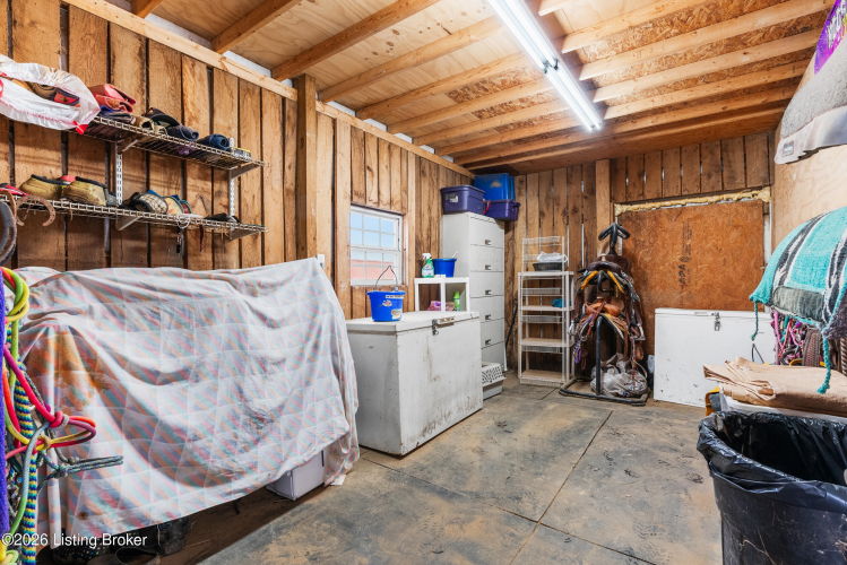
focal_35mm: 16
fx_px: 377
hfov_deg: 96.7
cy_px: 282
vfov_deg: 73.8
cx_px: 424
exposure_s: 2
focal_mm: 16
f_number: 11
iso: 400
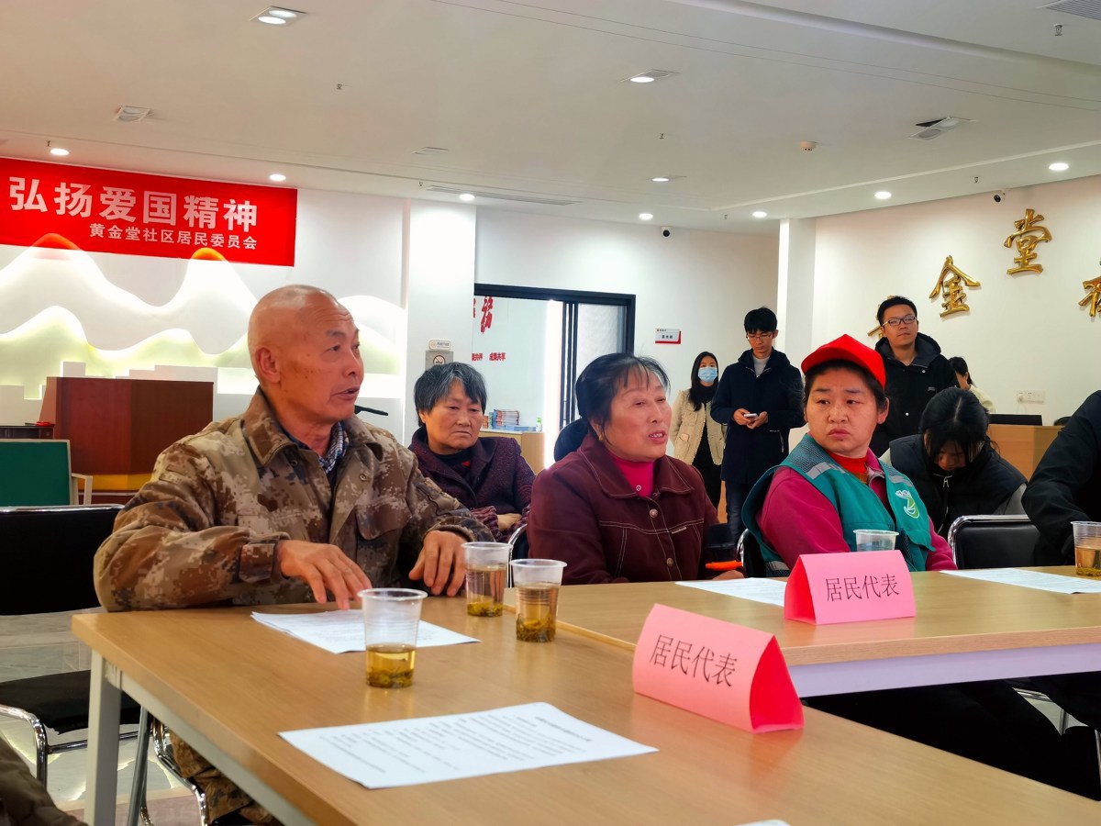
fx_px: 1431
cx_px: 550
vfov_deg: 32.2
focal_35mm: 45
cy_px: 413
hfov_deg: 42.1
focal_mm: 6.67
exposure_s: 1/119
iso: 125
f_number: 1.9
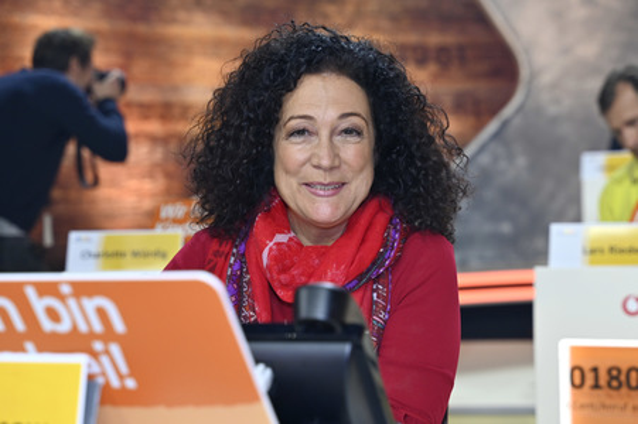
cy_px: 212
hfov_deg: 29.7
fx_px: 1204
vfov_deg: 20.0
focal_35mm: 68
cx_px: 319
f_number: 4
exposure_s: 1/200
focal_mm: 68
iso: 1000
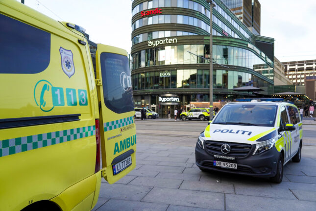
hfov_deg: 63.7
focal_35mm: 29
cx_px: 158
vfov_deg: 45.0
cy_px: 106
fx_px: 255
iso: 320
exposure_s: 1/200
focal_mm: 29
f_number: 4
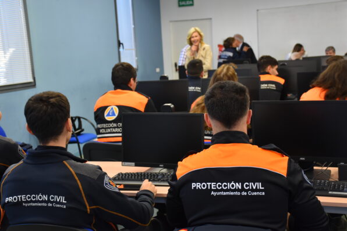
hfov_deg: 37.8
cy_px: 116
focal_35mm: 52
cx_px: 174
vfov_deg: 25.8
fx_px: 506
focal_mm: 35
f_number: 4.2
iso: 800
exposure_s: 1/60
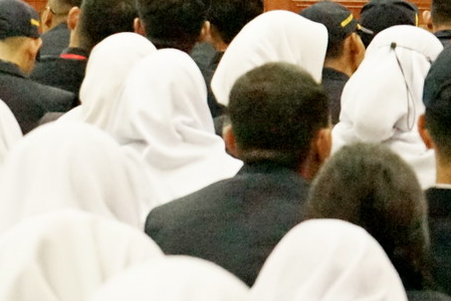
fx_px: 2906
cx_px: 13
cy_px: -71
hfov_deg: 8.8
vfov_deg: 5.9
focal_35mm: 232
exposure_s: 1/80
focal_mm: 70
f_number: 5.6
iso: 12800
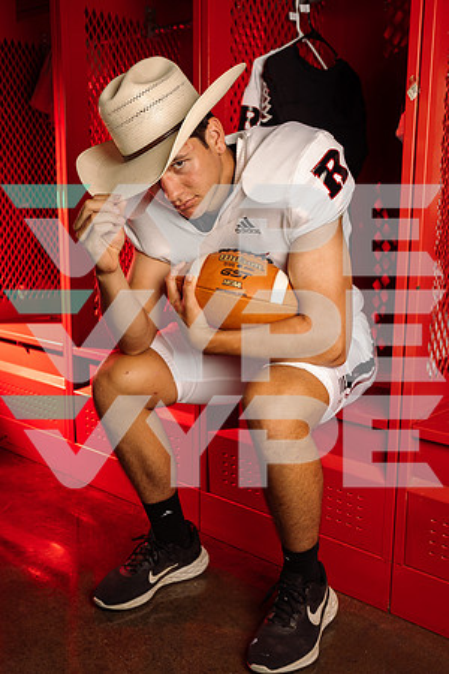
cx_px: 224
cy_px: 337
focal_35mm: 41
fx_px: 767
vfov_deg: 47.4
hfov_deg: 32.6
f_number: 6.3
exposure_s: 1/250
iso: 250
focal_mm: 41
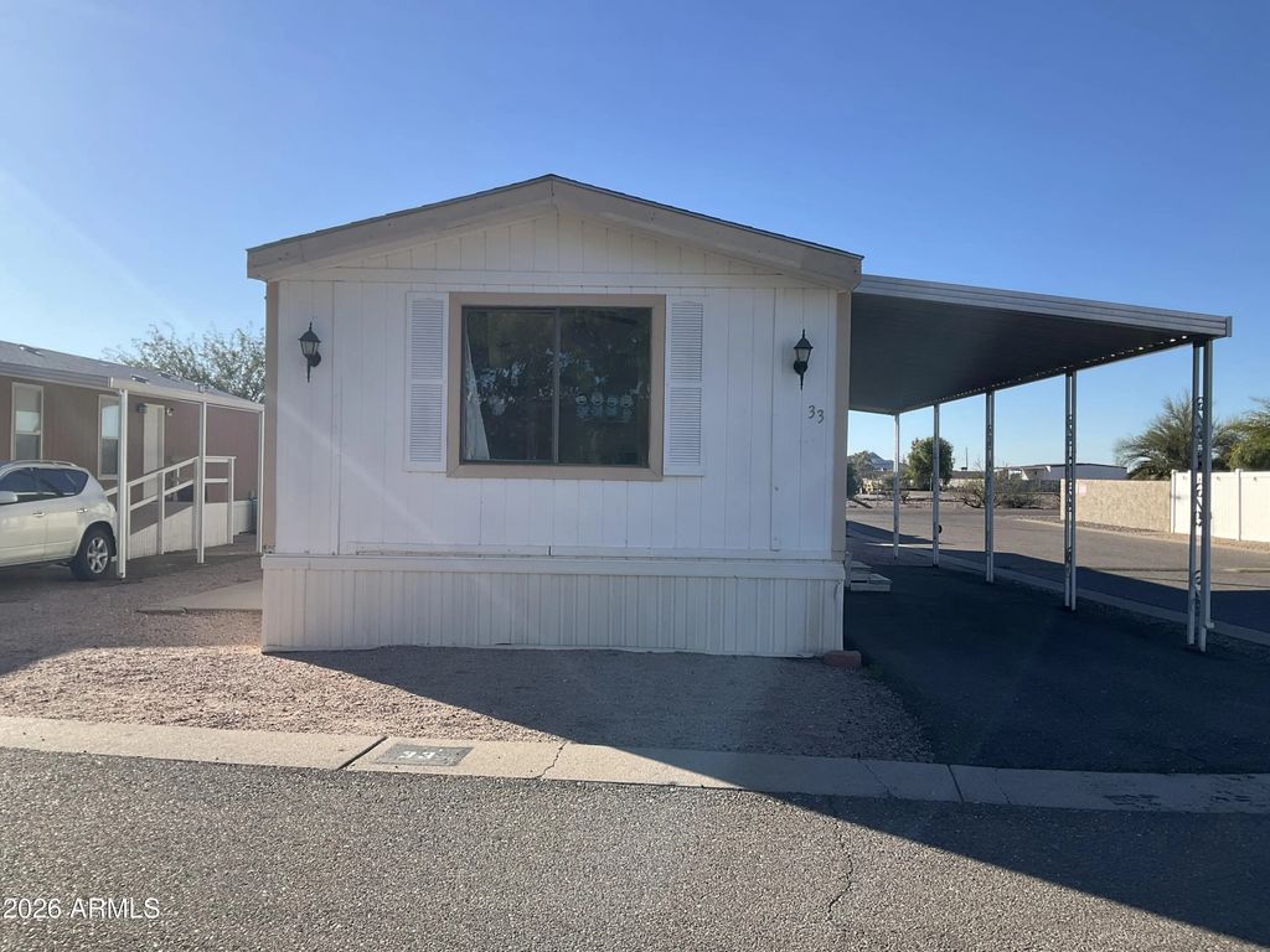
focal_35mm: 29
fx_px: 1064
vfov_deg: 48.2
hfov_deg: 61.7
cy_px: 476
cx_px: 635
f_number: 1.8
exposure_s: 1/1626
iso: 25
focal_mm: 3
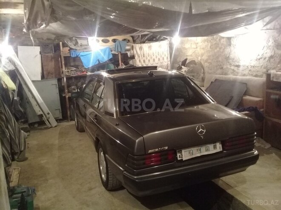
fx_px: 252
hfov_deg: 58.4
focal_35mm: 31
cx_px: 140
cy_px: 105
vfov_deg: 45.4
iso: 250
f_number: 2.2
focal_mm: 3.3
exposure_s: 1/17
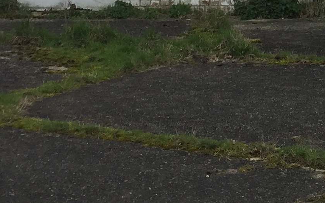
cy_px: -131
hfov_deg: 16.3
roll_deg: -0.6
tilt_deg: -0.4
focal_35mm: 120
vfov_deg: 10.4
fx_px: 1063
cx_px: 435
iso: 32
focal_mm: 4.15
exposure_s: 1/648
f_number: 2.2
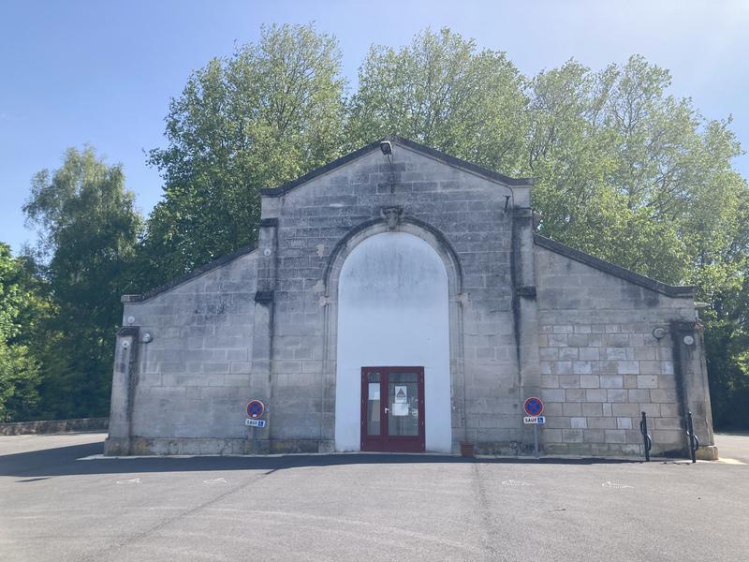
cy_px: 281
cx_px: 374
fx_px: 606
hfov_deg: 63.4
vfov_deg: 49.7
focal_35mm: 28
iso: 20
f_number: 1.8
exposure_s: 1/1171
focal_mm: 3.99
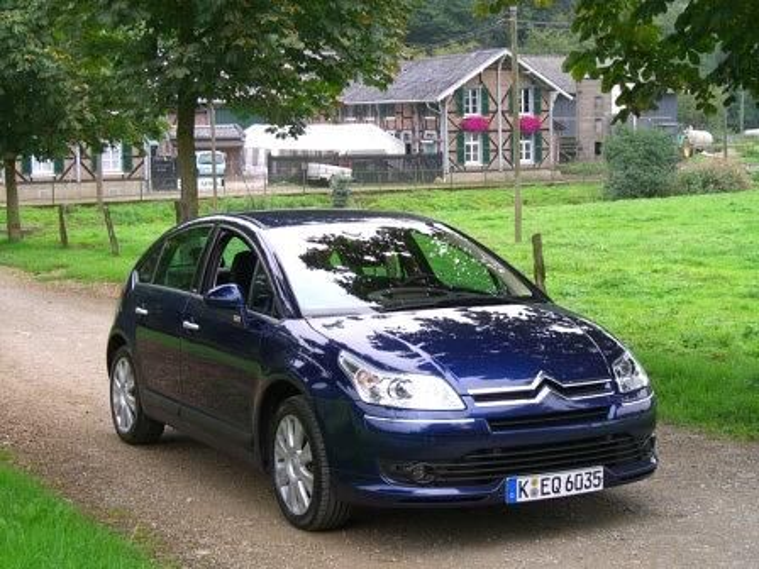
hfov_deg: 33.8
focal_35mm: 57
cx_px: 380
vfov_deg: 25.7
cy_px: 284
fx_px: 1250
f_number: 3.6
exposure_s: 1/125
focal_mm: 11.8
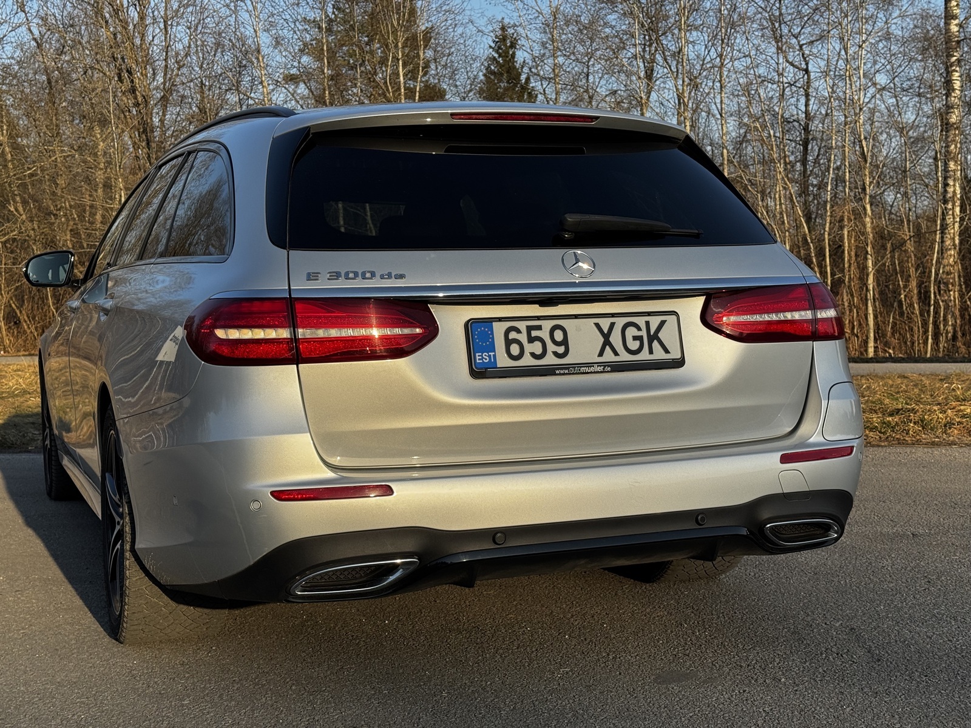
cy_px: 364
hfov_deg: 39.7
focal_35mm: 48
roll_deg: +1.4
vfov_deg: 30.3
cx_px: 486
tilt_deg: -2.4
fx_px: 1346
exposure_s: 1/3096
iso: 64
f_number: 1.78
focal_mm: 6.76
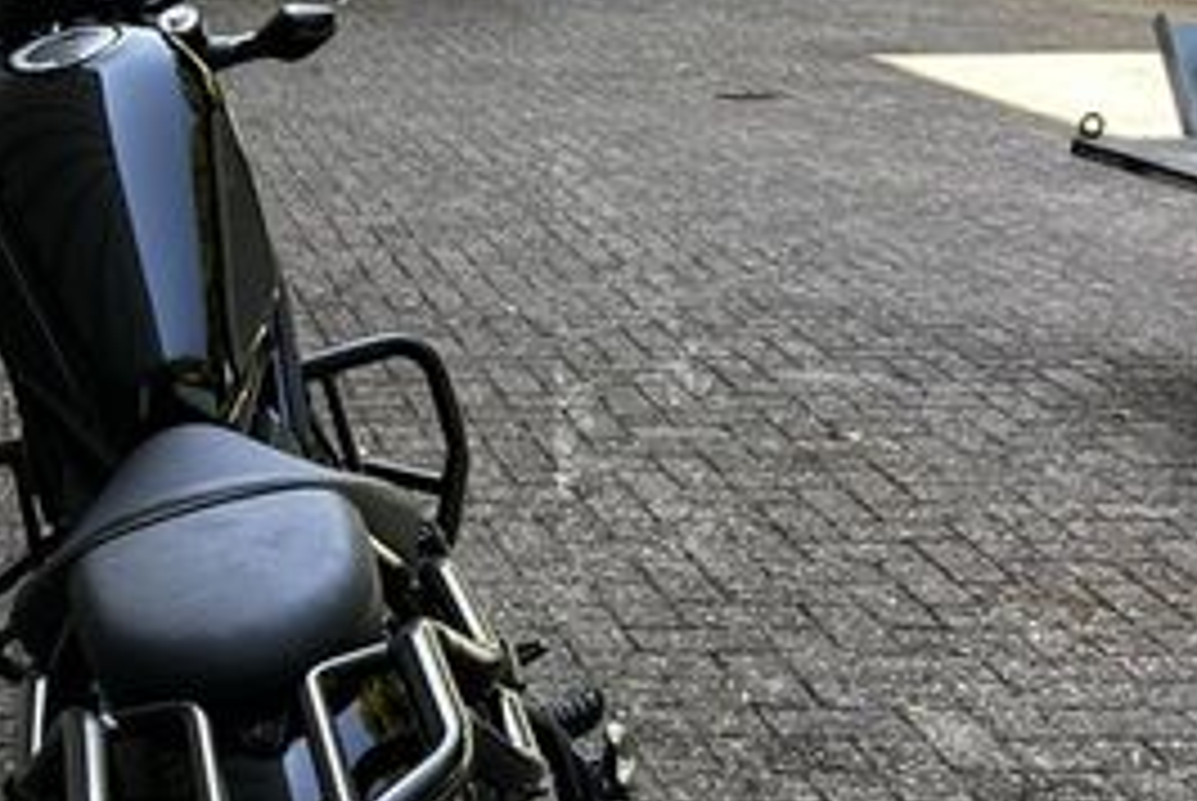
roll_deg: -1.2
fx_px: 2164
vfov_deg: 20.5
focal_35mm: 65
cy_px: 747
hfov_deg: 30.1
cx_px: 207
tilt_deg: -24.7
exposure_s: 1/122
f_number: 1.6
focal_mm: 5.1
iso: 40
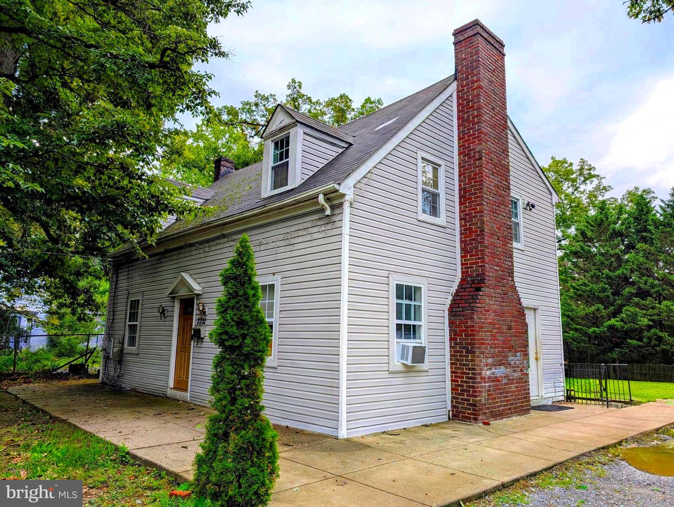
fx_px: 468
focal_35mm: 24
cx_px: 337
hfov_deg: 71.5
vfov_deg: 56.9
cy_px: 254
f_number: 1.68
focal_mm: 6.9
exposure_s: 1/388
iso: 22
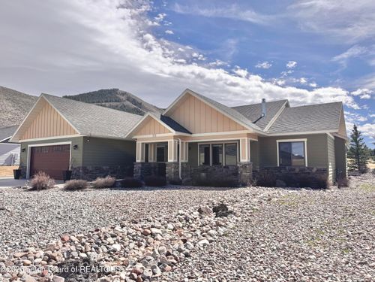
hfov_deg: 71.6
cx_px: 188
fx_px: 260
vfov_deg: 56.8
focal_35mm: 24
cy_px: 141
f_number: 1.78
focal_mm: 6.76
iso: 80
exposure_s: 1/9009
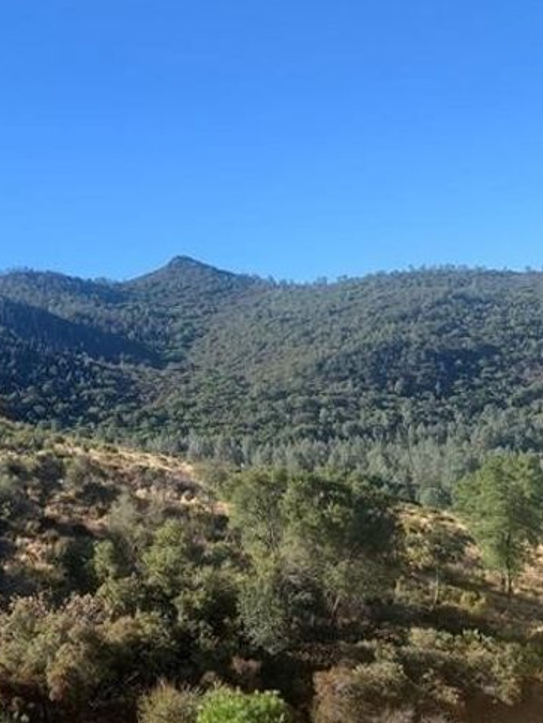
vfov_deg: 40.7
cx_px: 99
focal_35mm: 46
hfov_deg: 30.7
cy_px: 487
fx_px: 961
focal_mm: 4.25
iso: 25
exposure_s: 1/1124
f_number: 1.8
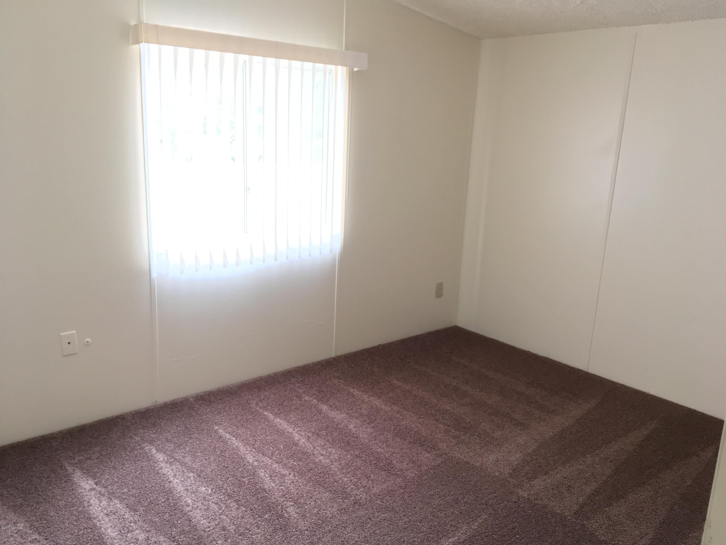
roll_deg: -4.4
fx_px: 608
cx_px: 363
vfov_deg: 48.2
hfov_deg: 61.7
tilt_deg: -10.7
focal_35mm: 29
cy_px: 272
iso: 80
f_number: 2.2
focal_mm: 4.15
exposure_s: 1/30
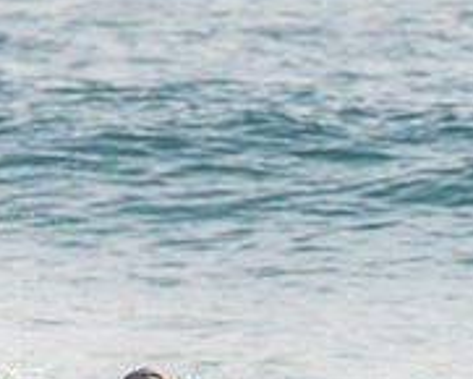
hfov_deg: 1.3
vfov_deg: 1.0
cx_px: 165
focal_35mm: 1507
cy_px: 451
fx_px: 21108
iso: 640
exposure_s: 1/2000
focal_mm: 500
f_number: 5.6
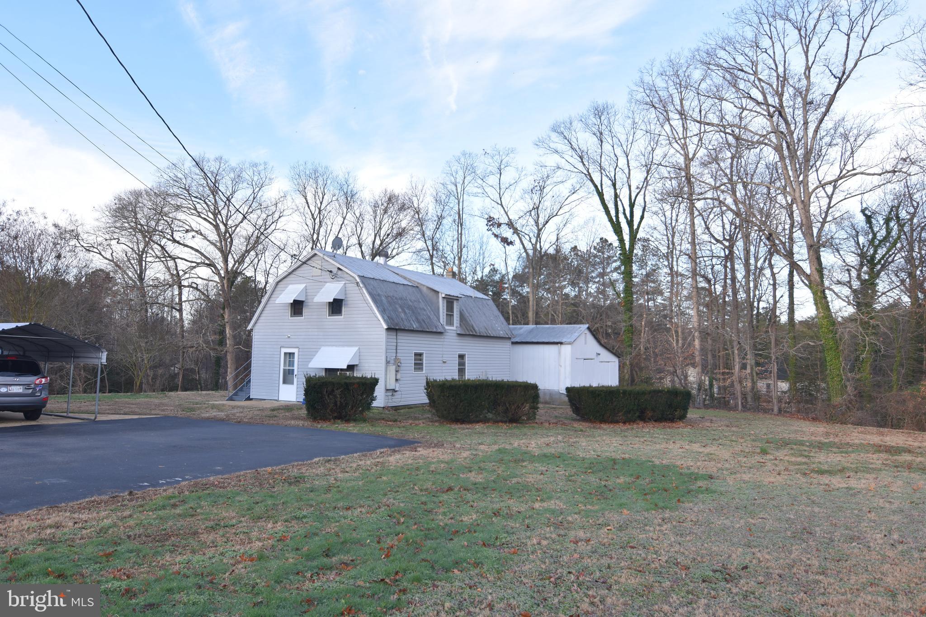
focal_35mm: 24
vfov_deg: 53.1
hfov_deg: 73.7
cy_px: 308
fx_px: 617
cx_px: 463
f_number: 5.6
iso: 110
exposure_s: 1/125
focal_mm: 16
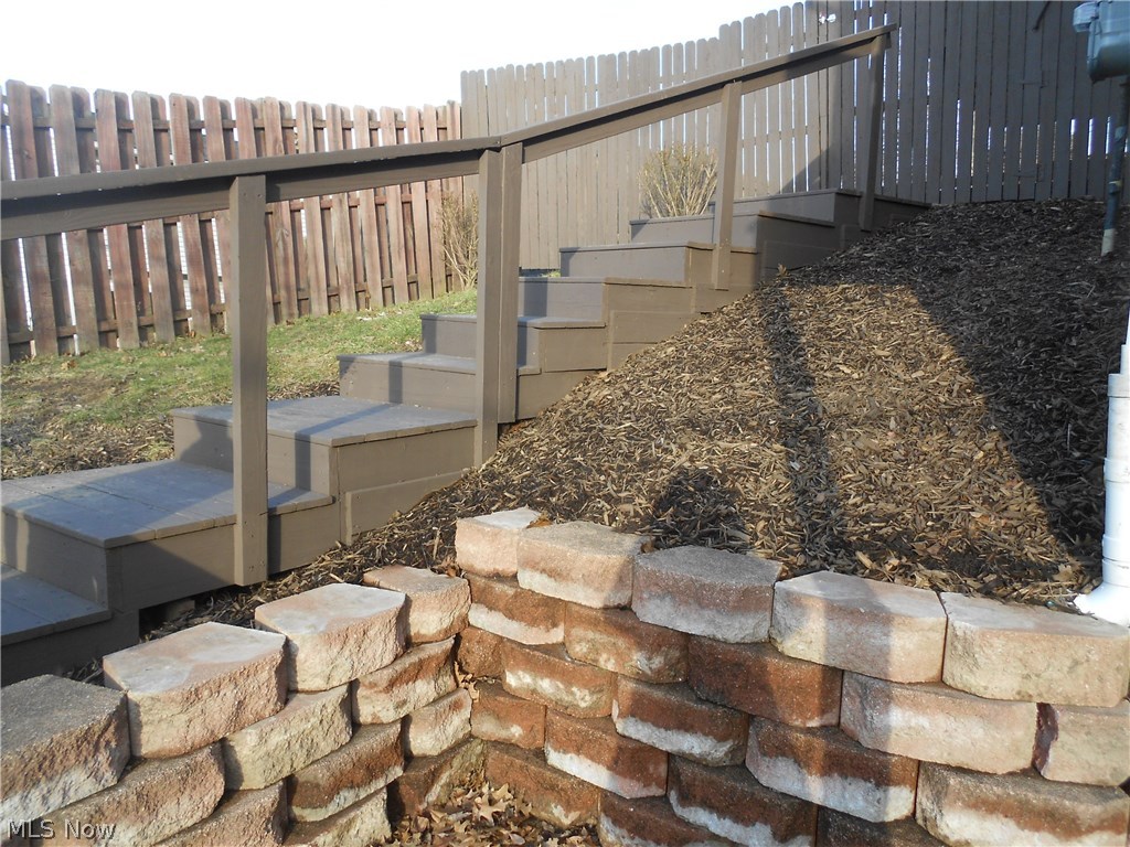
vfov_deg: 53.1
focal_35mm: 26
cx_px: 565
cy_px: 424
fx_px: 849
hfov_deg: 67.3
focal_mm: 4.6
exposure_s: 1/125
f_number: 3.2
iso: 80
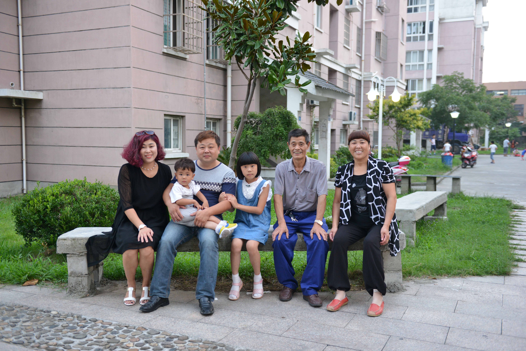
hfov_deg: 54.4
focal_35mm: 35
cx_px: 263
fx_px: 512
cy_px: 176
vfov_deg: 37.9
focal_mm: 35
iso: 1250
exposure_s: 1/80
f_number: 3.2
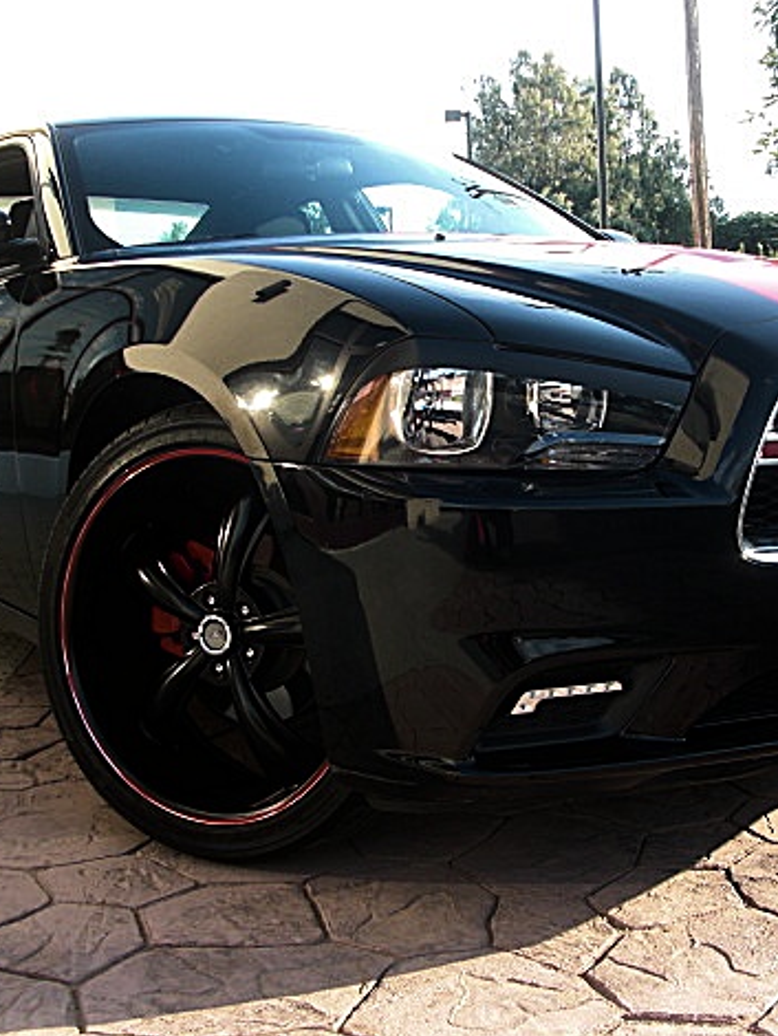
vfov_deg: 38.9
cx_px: 461
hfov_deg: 29.6
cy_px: 516
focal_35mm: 49
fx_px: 1467
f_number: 2.8
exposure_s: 1/160
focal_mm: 6.3
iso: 50
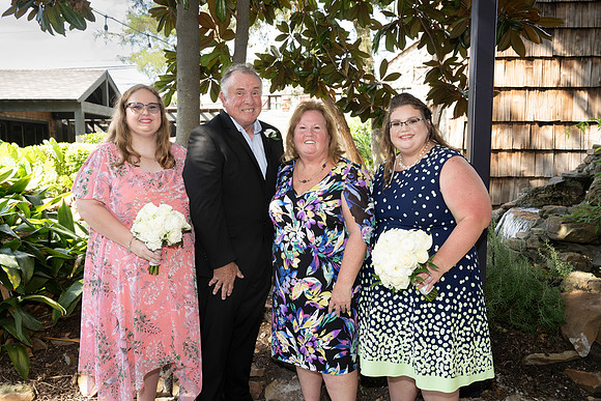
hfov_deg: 59.5
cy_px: 200
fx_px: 526
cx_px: 300
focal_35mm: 32
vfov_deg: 41.7
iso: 400
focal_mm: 31.5
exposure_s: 1/160
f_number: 6.3
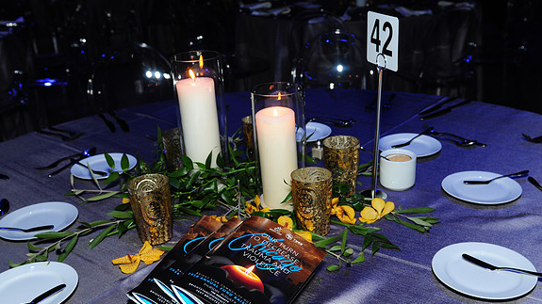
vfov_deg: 31.2
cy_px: 161
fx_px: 546
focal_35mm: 38
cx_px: 271
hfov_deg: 52.8
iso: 500
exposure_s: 1/60
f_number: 5
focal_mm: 24
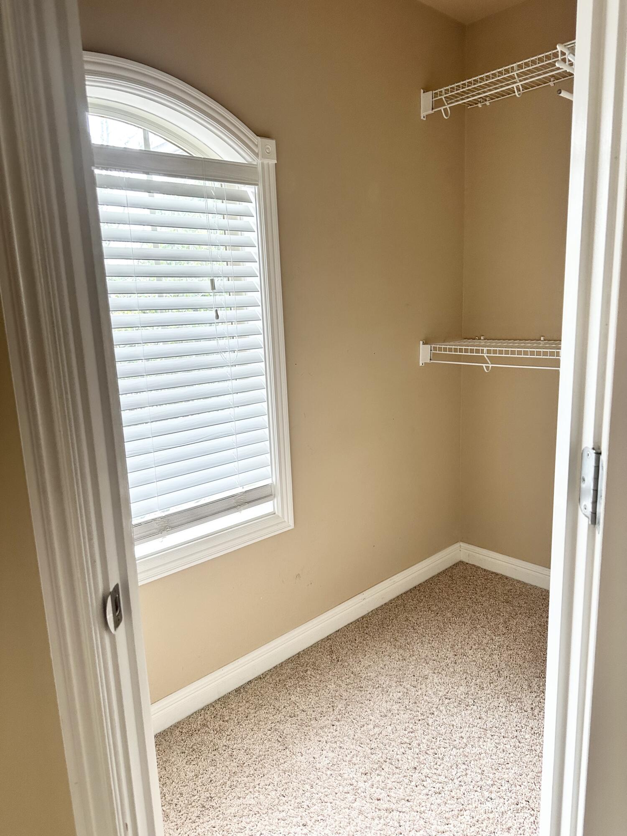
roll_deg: +1.8
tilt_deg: -12.4
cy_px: 418
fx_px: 580
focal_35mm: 24
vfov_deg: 71.6
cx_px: 314
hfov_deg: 56.8
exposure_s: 1/120
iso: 160
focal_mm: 6.86
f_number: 1.78
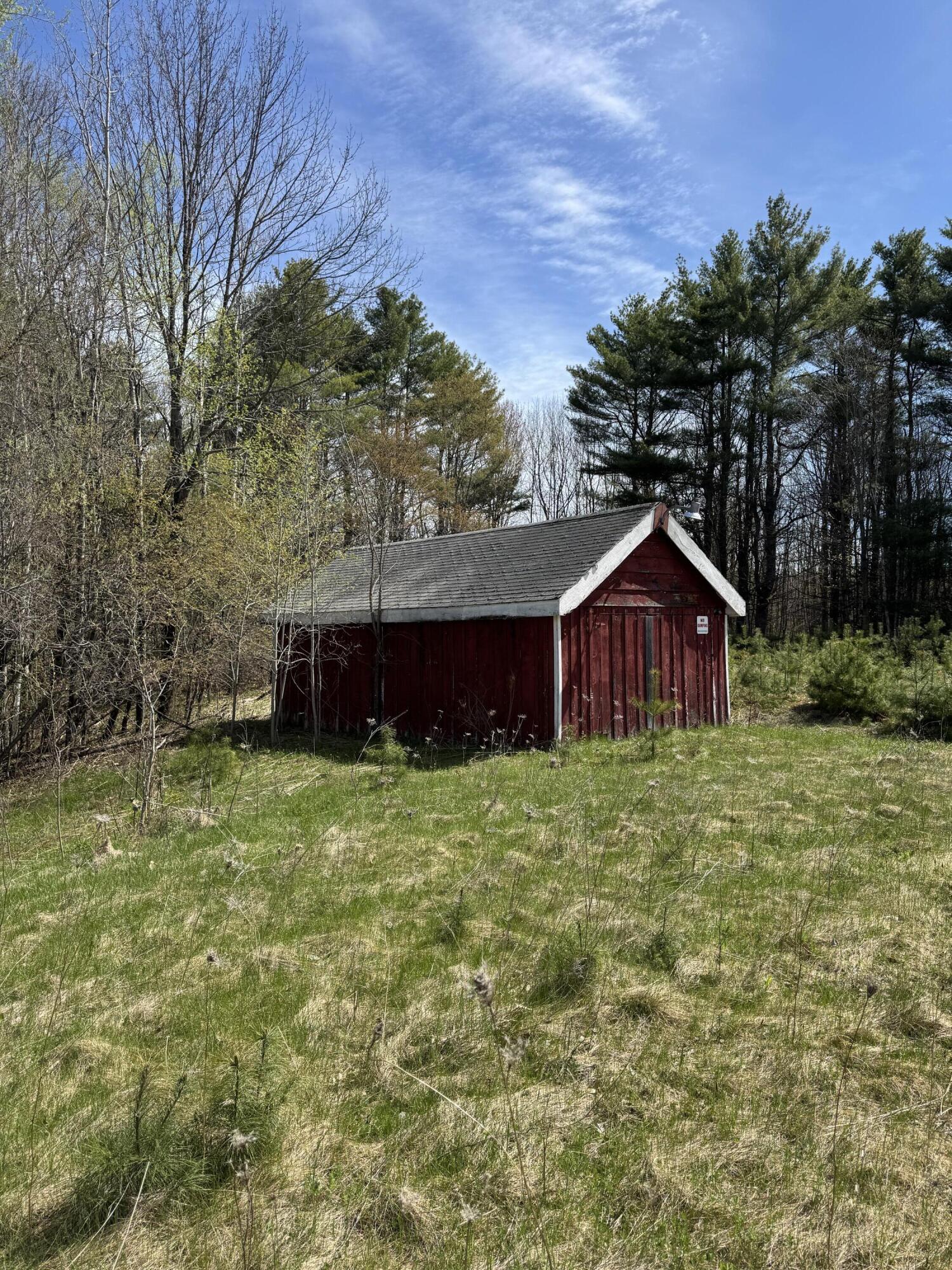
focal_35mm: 24
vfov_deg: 71.6
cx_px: 476
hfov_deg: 56.8
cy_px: 635
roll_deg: -0.5
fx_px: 880
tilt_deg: +0.0
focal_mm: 6.76
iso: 80
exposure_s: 1/3413
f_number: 1.78
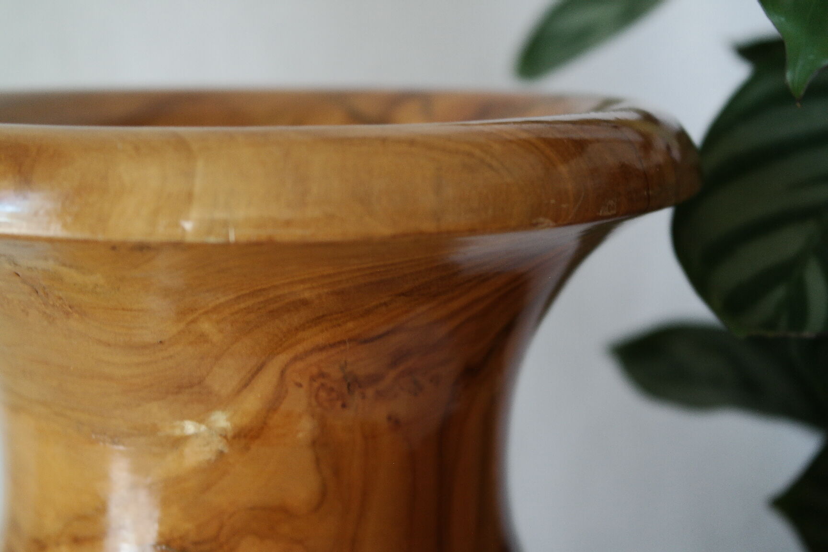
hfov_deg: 29.2
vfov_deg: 19.7
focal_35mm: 69
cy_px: 276
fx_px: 1587
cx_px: 414
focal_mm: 45
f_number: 5.6
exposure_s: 1/30
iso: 800
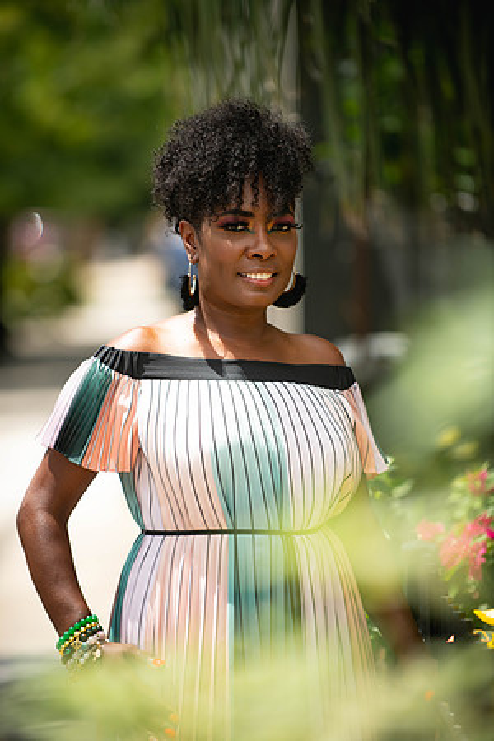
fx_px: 4116
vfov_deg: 10.3
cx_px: 247
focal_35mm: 200
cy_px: 370
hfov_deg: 6.9
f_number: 2.8
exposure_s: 1/1250
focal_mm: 200
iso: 160
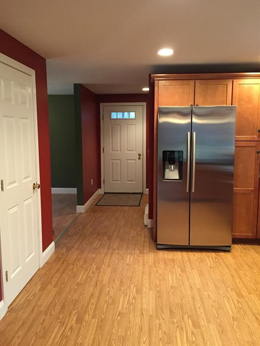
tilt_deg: -6.7
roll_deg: +0.1
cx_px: 126
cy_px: 167
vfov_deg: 59.9
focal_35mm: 30
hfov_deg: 46.8
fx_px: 300
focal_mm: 4.15
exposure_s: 1/24
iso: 250
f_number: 2.2
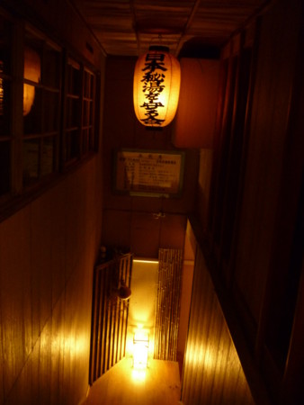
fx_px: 386
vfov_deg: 55.3
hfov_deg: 43.0
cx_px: 152
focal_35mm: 33
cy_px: 202
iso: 400
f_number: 2.8
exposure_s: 1/5
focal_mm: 5.5
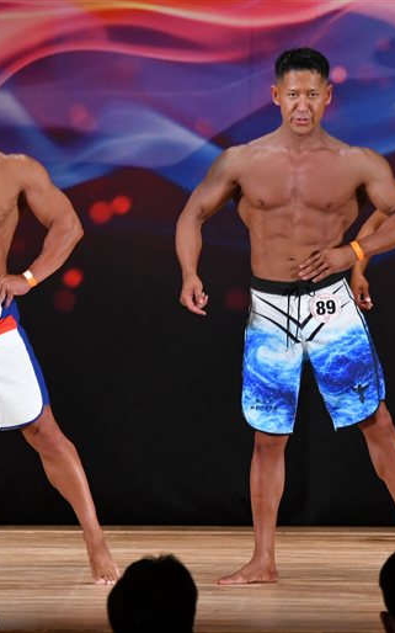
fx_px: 6359
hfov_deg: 3.6
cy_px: 316
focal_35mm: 369
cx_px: 275
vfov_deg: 5.7
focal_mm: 160
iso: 3200
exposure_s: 1/400
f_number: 5.6
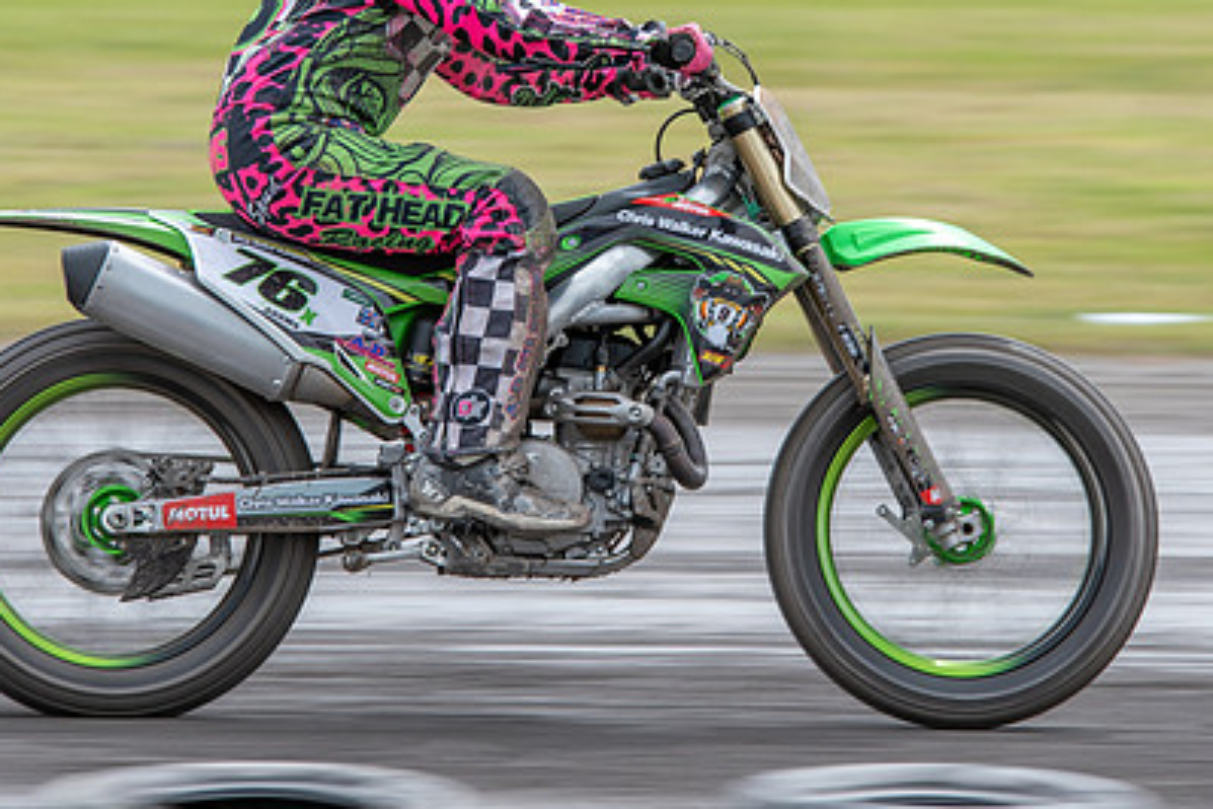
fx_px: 12904
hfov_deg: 5.4
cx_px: 654
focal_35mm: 383
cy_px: 198
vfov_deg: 3.6
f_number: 6.3
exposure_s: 1/250
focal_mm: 200
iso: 160
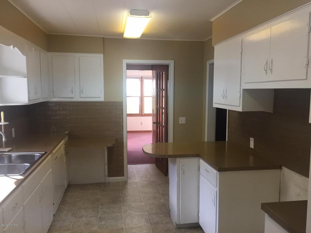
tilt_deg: -6.4
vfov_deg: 48.2
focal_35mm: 29
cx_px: 156
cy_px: 116
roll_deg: -0.4
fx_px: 261
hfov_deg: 61.7
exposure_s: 1/30
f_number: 2.2
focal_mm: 4.15
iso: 40
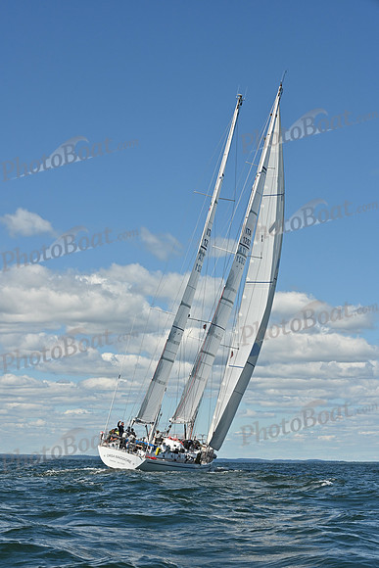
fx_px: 1105
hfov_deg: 19.5
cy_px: 284
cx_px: 190
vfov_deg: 28.8
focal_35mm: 70
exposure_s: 1/800
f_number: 13
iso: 320
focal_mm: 70
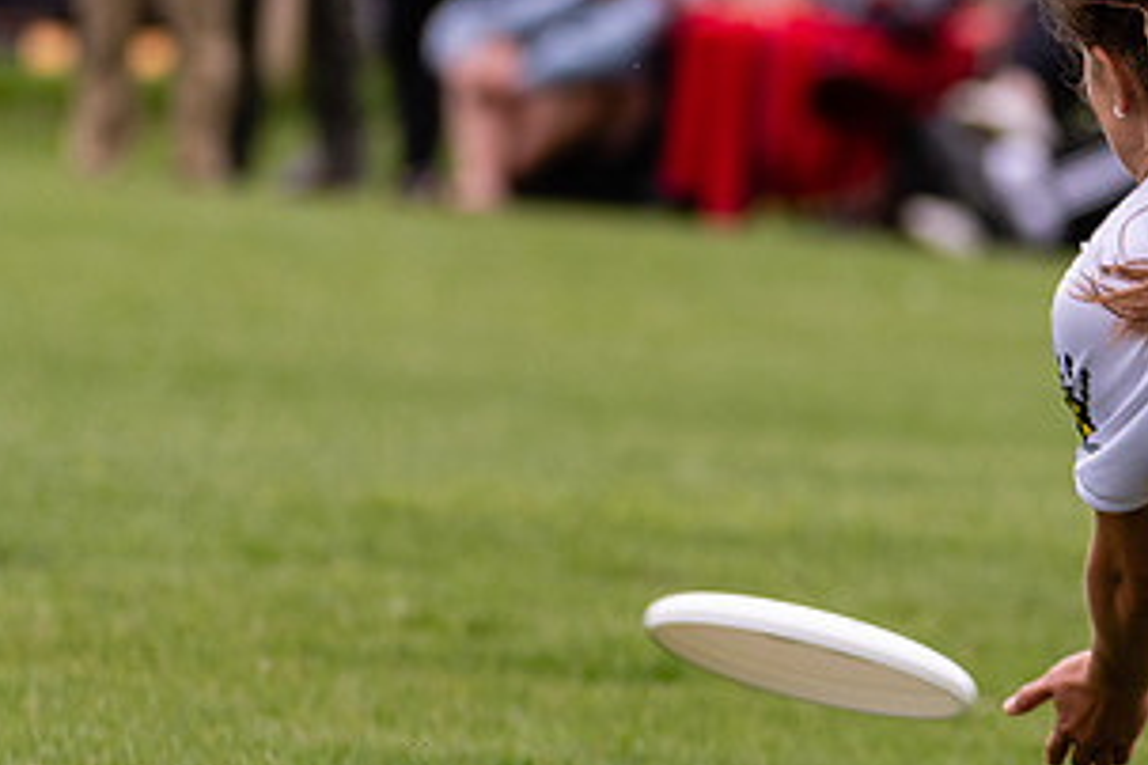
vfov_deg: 1.6
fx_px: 27295
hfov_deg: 2.4
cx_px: 1474
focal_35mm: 856
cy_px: 222
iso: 320
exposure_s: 1/1000
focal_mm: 210
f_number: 4
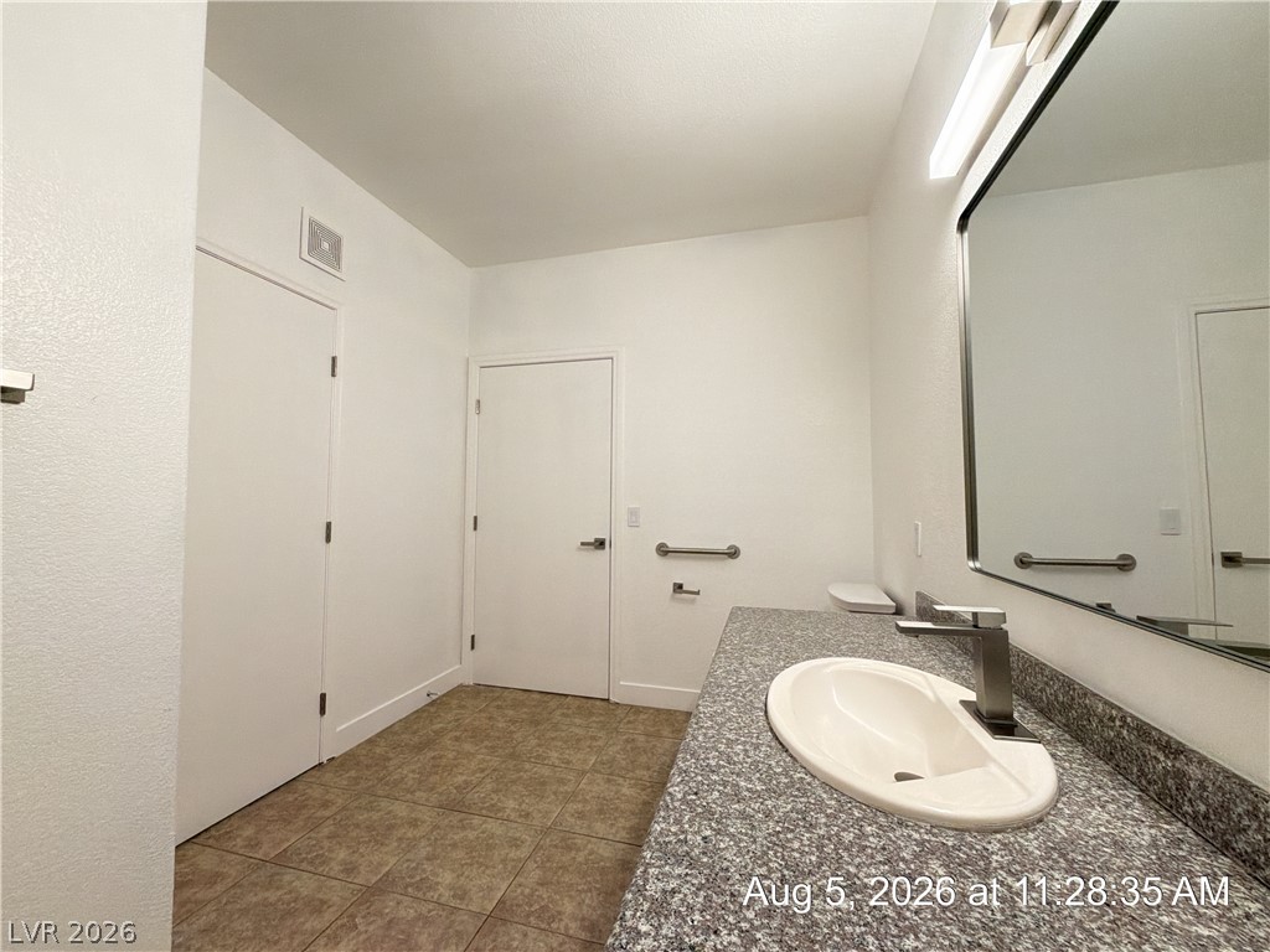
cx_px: 635
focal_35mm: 14
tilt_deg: +2.8
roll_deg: -0.7
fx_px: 514
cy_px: 476
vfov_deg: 85.7
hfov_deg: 102.1
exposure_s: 1/60
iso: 320
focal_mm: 2.22
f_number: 2.2
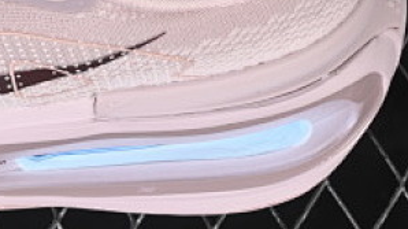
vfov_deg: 4.2
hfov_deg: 7.5
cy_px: -165
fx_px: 3081
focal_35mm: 285
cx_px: -144
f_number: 7.1
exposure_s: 1/80
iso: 160
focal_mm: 50
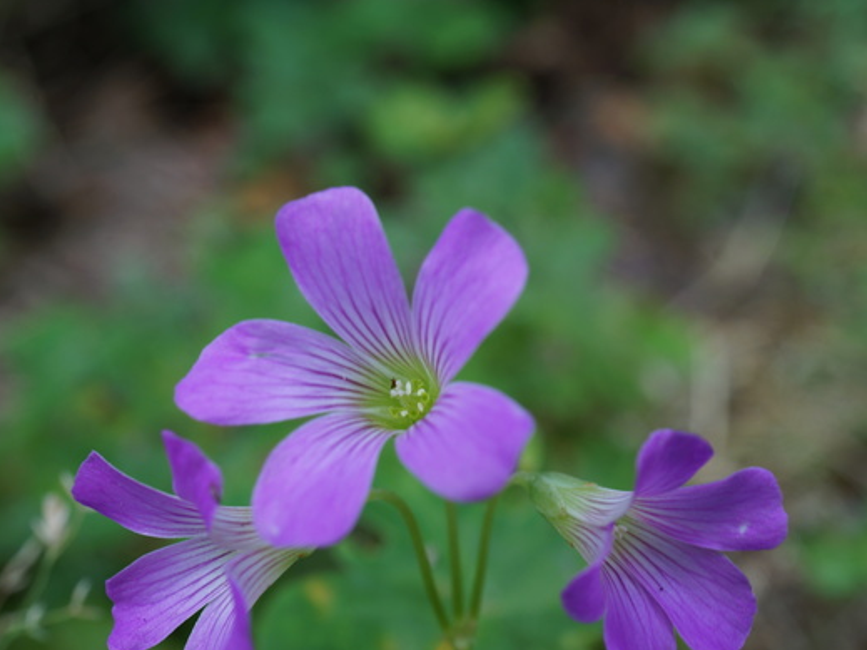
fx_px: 1252
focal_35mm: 50
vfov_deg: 29.1
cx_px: 406
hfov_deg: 38.2
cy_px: 325
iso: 100
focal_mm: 30
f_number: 9
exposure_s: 1/25
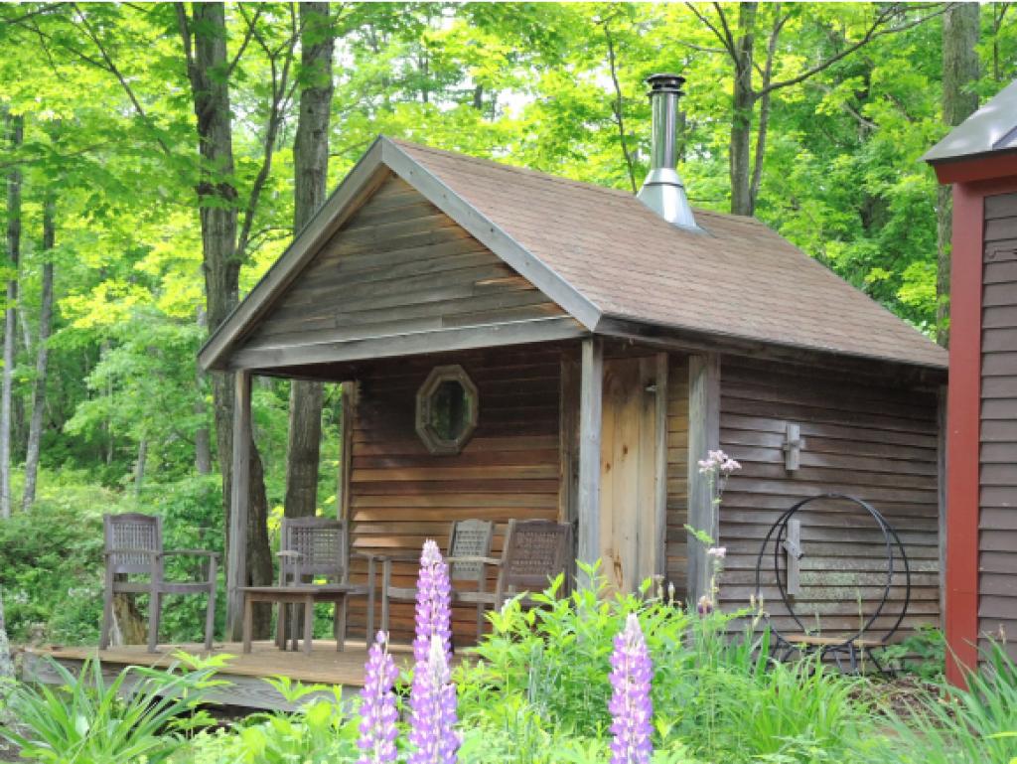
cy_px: 382
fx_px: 1705
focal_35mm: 58
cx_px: 508
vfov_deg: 25.3
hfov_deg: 33.2
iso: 800
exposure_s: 1/500
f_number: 2.8
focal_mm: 12.5
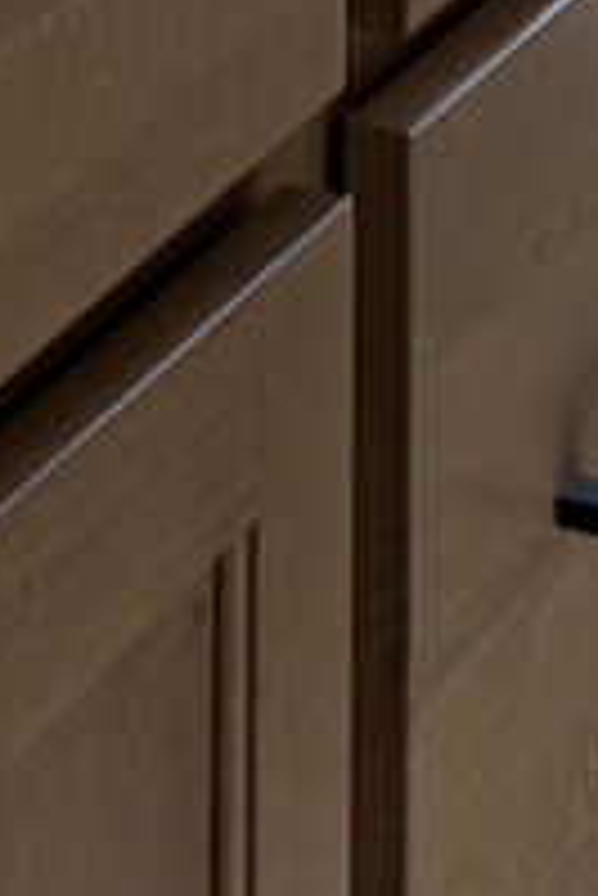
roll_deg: +0.4
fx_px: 6392
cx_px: -310
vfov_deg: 7.3
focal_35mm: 257
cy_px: -1535
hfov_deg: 5.3
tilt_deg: -6.9
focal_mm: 6.76
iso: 80
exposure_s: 1/464
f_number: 1.78
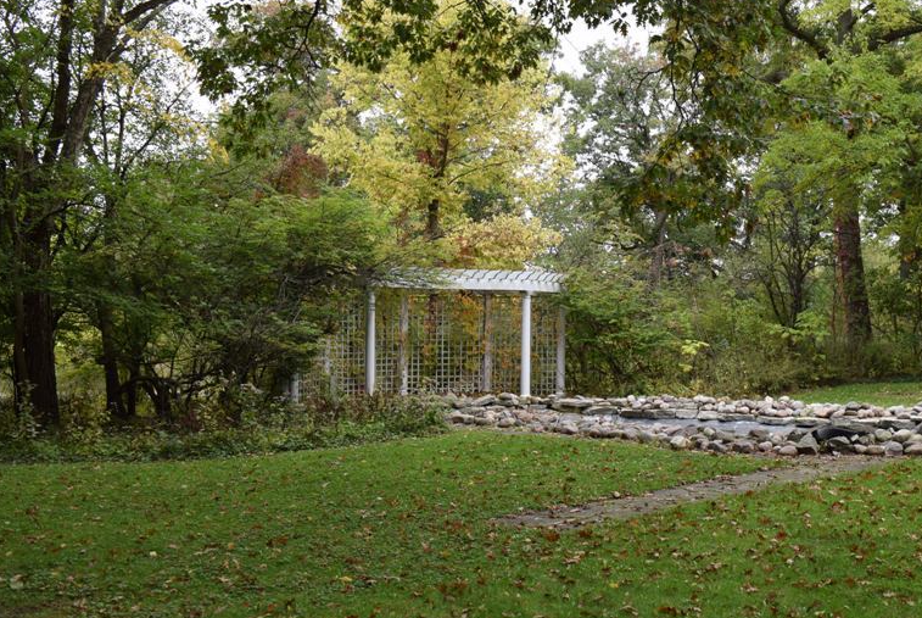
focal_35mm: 43
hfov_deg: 44.9
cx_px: 596
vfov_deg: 31.3
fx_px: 1103
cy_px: 307
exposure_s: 1/160
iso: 400
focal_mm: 22
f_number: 6.3
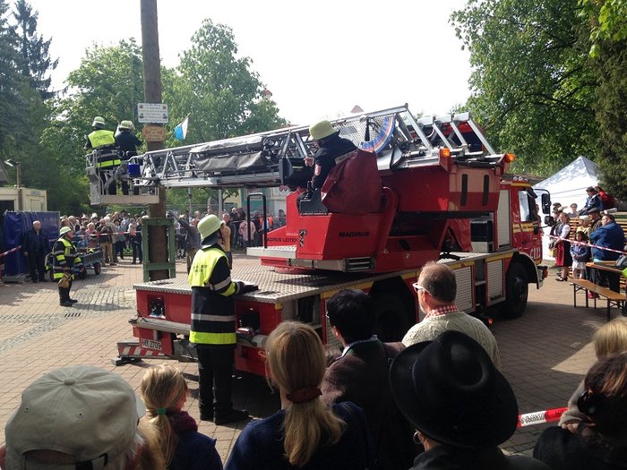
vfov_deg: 42.9
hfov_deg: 55.4
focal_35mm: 33
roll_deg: +0.9
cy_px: 235
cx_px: 314
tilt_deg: -3.1
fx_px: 598
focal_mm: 4.12
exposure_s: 1/733
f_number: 2.4
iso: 50
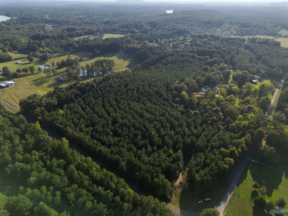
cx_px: 144
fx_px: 200
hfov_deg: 71.6
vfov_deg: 56.8
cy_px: 108
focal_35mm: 24
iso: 100
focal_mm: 6.72
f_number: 1.7
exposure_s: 1/3200
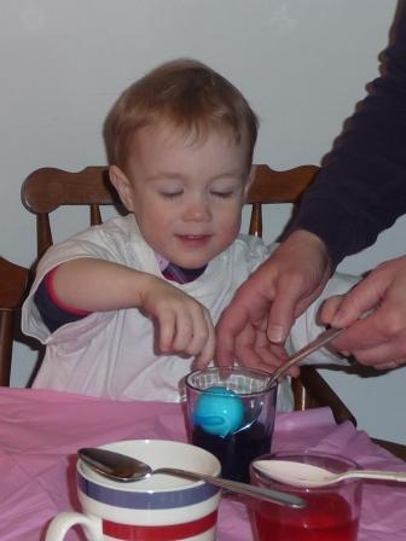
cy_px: 270
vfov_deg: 46.8
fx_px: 626
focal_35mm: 40
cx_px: 203
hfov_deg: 36.0
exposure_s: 1/30
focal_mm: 6.7
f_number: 3.9
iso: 100
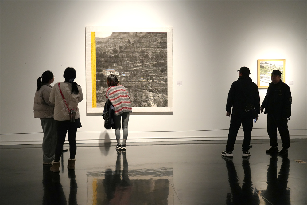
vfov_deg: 31.9
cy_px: 102
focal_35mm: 42
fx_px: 358
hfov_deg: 46.4
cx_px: 154
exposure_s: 1/160
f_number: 4
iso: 4000
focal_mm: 42
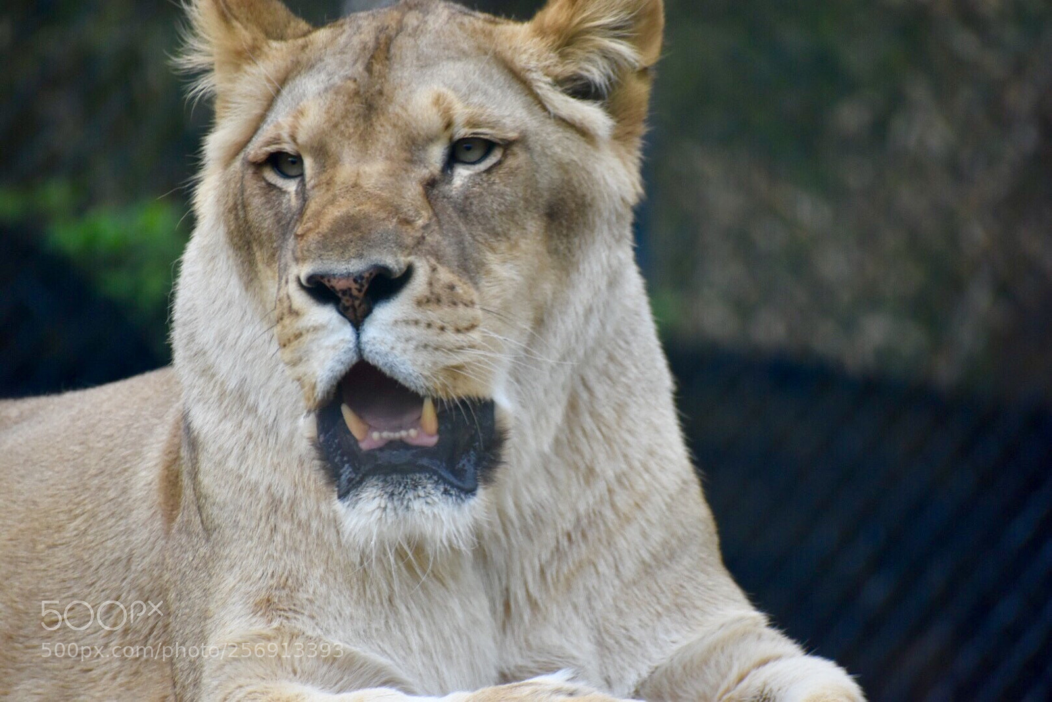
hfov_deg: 4.6
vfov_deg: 3.1
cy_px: 351
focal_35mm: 450
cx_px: 526
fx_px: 13150
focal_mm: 300
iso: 800
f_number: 6.3
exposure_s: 1/640
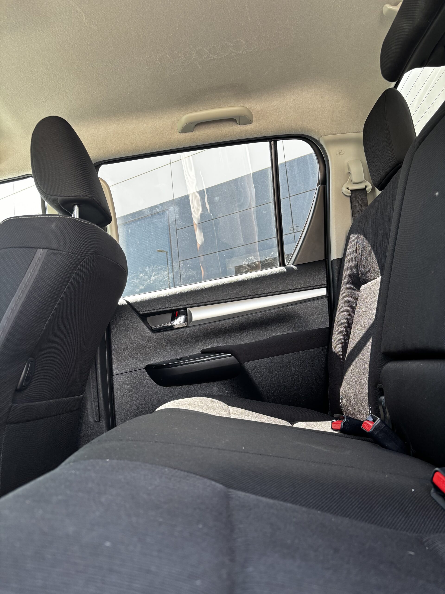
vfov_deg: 67.3
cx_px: 222
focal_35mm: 26
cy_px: 297
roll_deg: +5.6
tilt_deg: +9.9
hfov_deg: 53.1
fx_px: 446
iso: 80
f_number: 1.6
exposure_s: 1/121
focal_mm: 5.96
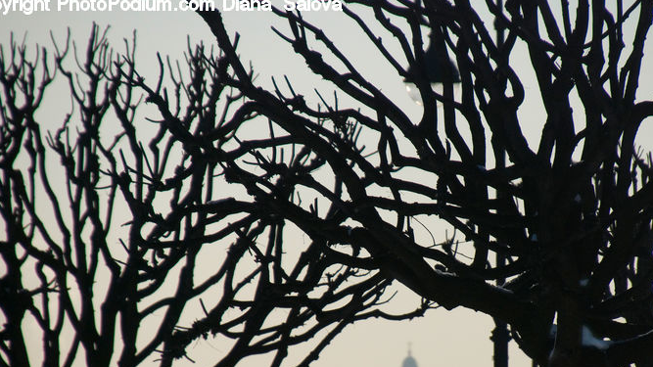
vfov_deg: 2.4
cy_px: 275
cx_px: 407
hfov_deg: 4.2
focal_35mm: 509
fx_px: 8812
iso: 320
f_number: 6.3
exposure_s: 1/1250
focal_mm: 240
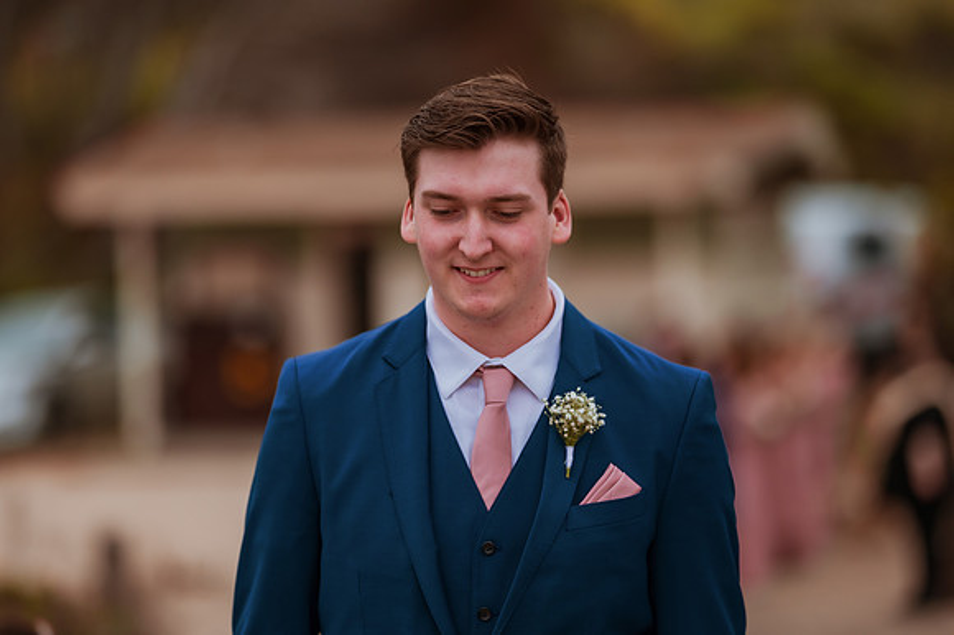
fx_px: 3575
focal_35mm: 135
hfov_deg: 15.2
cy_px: 318
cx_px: 477
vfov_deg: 10.1
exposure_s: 1/3200
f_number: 1.8
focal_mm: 135
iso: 500
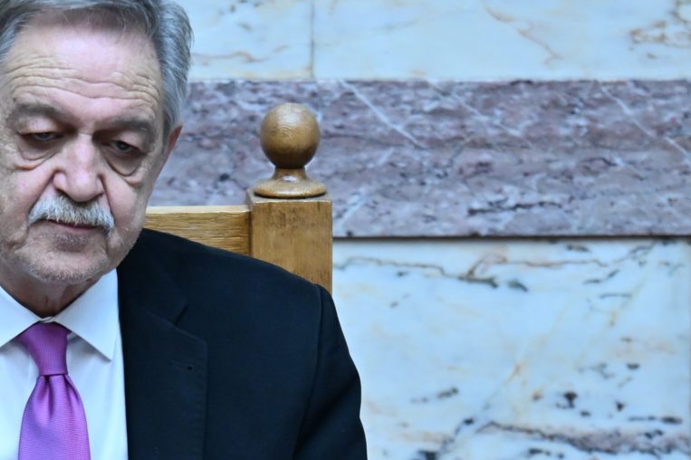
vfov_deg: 1.3
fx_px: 20605
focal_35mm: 1074
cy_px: 470
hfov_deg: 1.9
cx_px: 87
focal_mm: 400
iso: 3200
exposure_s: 1/250
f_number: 6
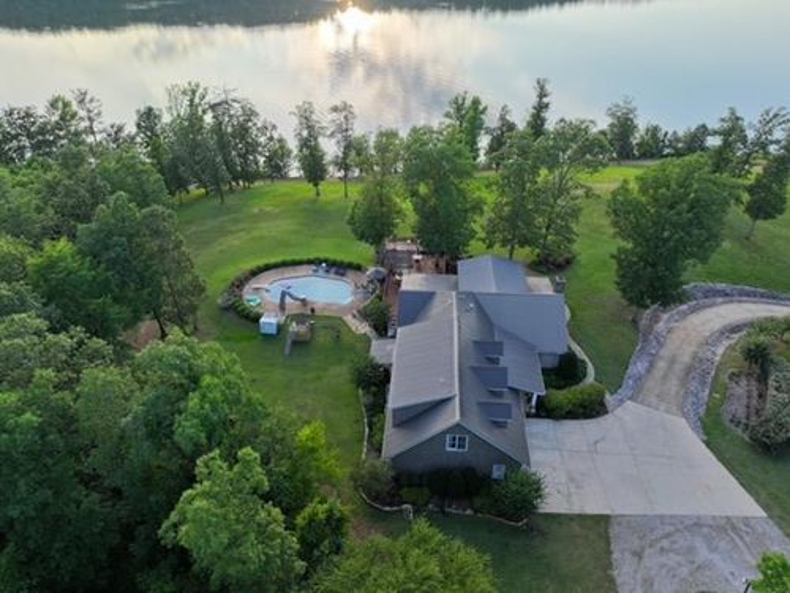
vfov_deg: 56.8
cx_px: 395
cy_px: 296
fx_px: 548
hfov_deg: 71.6
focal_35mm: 24
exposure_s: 1/120
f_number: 3.2
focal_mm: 12.29
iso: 100
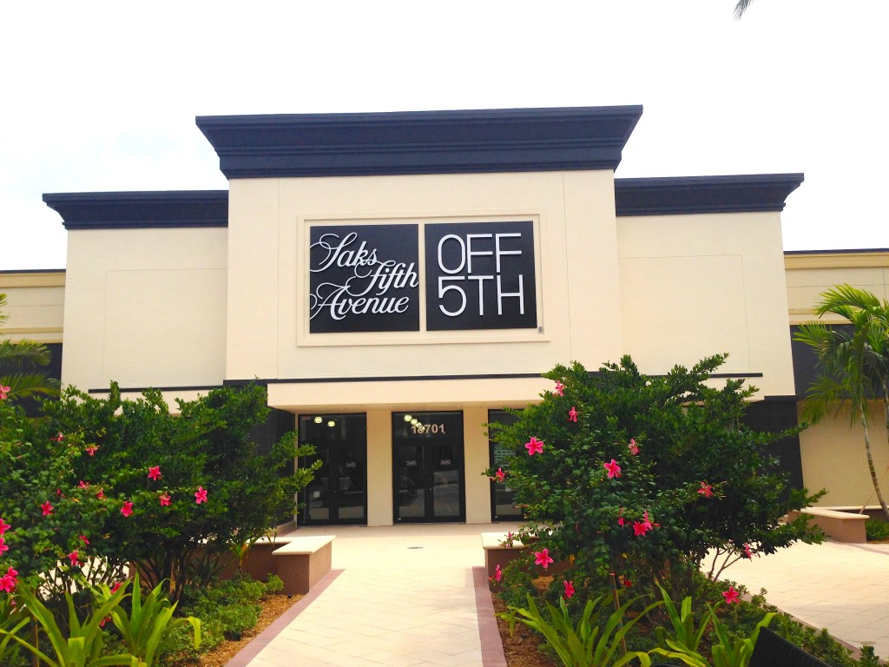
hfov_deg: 55.4
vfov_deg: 42.9
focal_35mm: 33
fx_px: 847
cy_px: 334
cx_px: 444
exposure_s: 1/2262
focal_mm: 4.12
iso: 50
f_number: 2.4
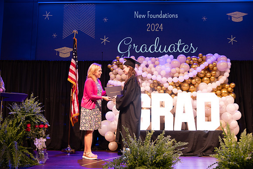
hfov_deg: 50.7
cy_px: 84
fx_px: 267
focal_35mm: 38
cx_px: 126
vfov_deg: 35.1
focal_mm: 38
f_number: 4
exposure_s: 1/200
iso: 1600
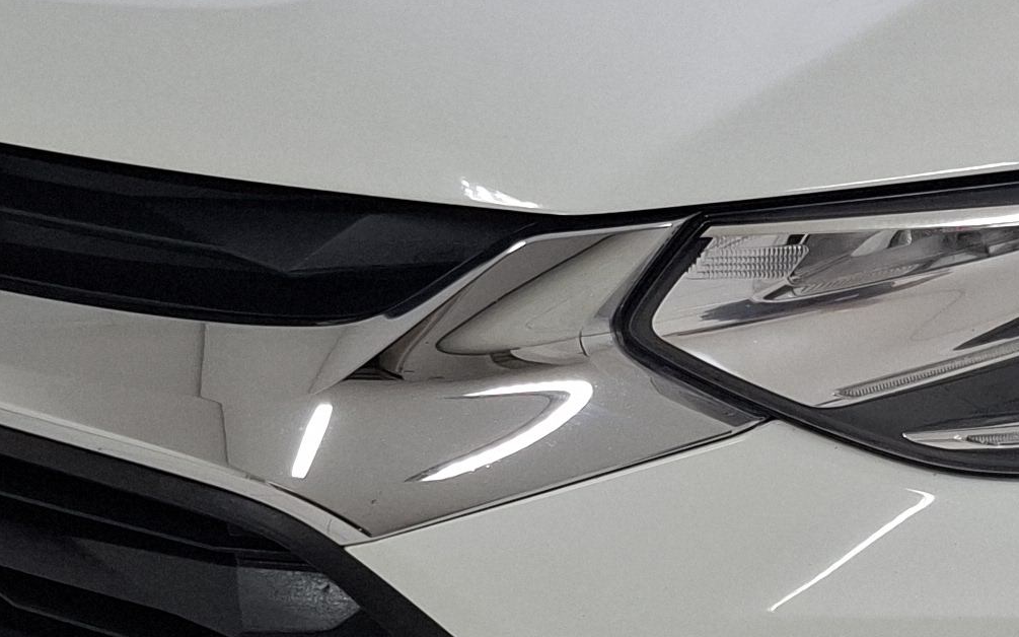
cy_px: 201
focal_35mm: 99
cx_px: 1289
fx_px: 2749
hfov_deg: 19.5
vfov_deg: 13.2
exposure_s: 1/60
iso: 200
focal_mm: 5.54
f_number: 1.8
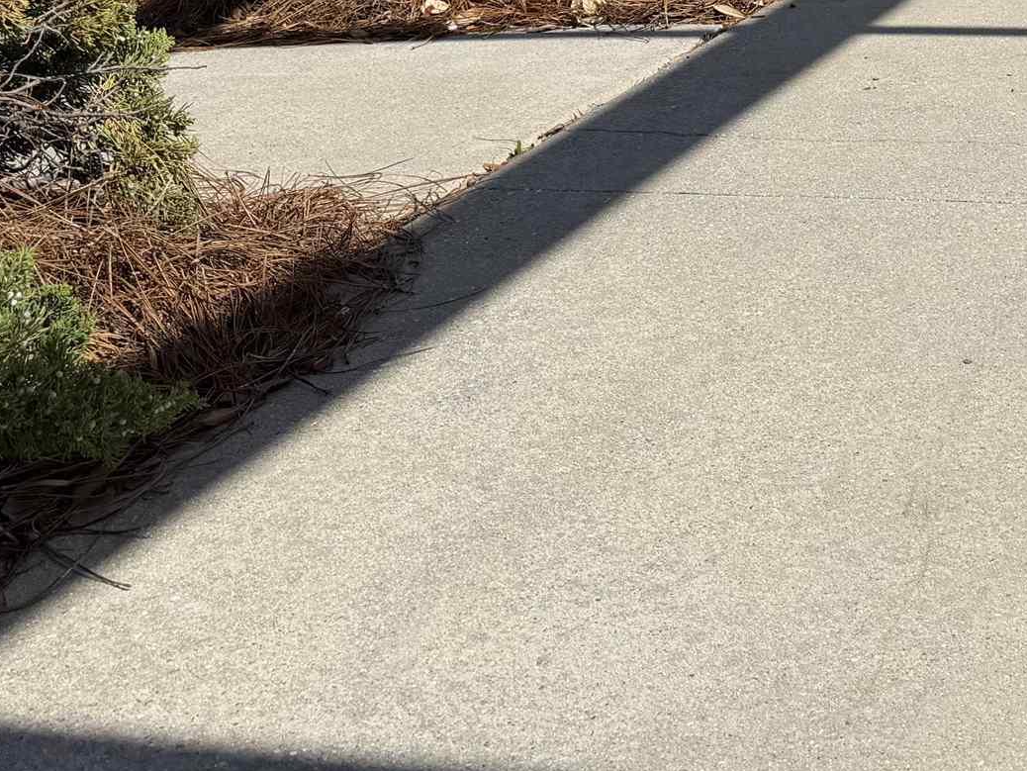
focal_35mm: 71
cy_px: -270
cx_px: 1054
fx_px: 2107
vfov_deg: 19.0
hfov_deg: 25.8
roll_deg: +1.7
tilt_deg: -4.2
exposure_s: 1/7353
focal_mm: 6.76
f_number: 1.78
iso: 80
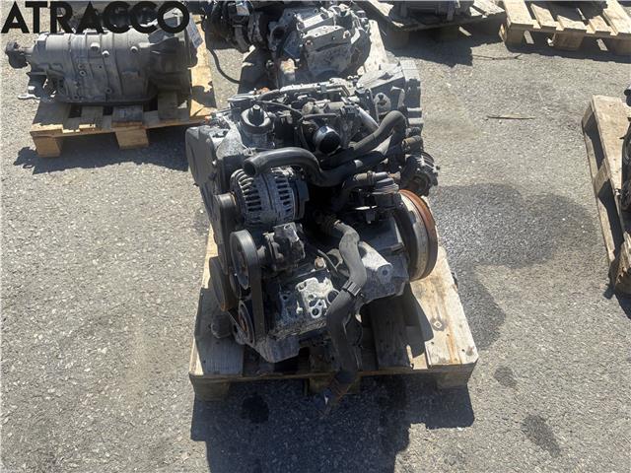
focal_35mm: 26
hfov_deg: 67.3
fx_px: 474
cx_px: 316
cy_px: 236
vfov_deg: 53.1
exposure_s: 1/1064
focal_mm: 5.96
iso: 64
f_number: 1.6
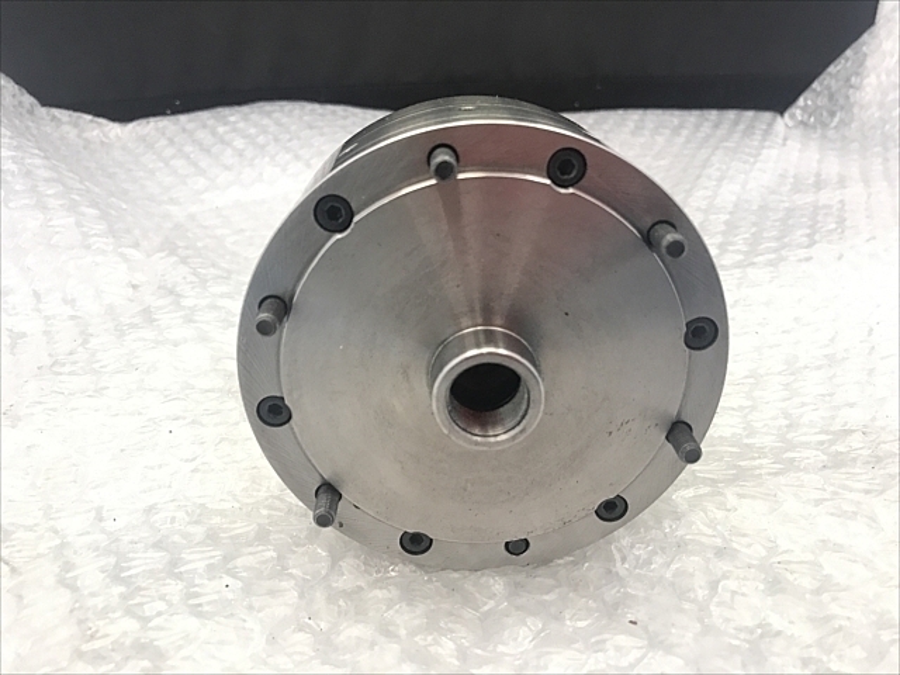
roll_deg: +1.2
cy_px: 338
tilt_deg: -29.5
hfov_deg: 63.4
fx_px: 728
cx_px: 450
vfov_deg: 49.7
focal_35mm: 28
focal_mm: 3.99
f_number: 1.8
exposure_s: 1/30
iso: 40
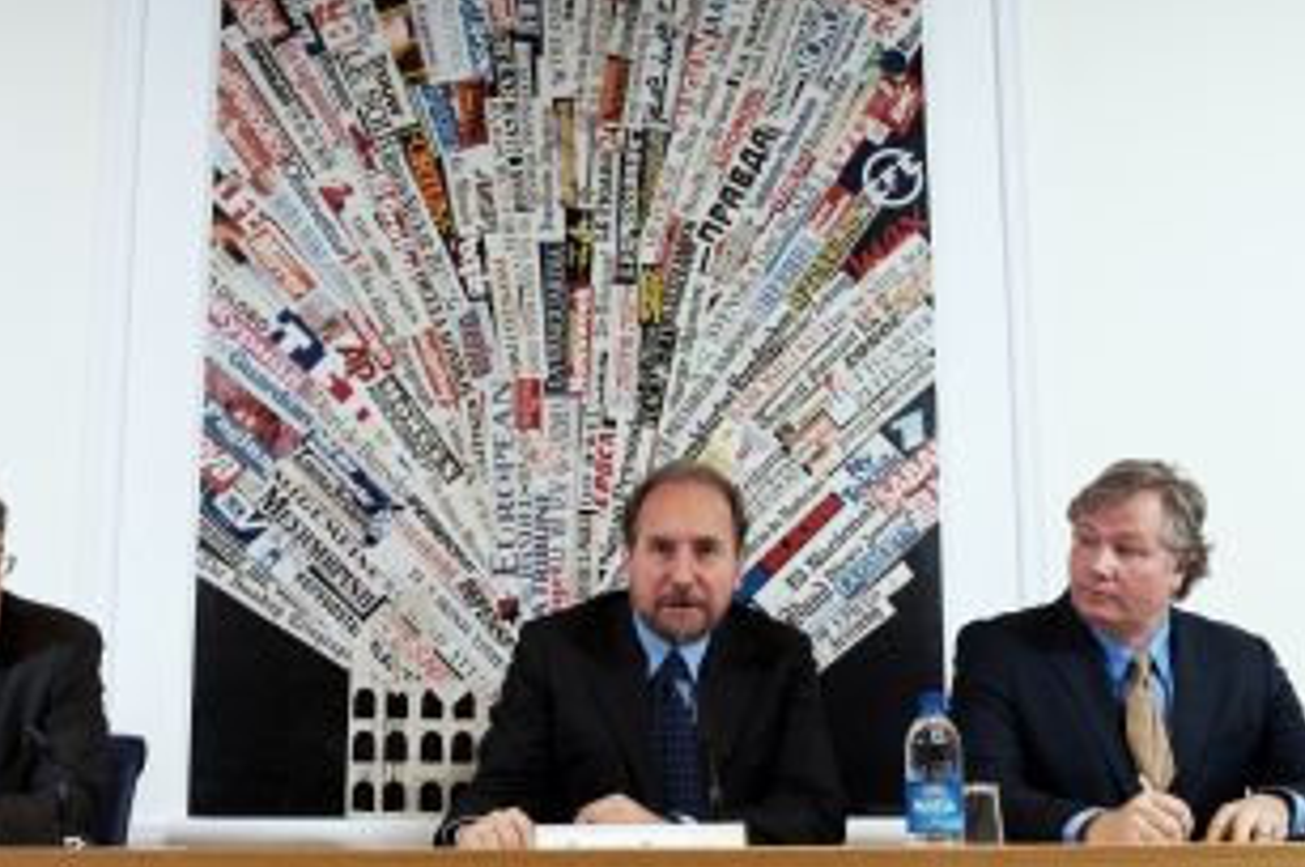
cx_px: 546
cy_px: 378
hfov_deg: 41.8
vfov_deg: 28.6
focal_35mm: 47
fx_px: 1702
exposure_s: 1/60
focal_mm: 34
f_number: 5.6
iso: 1600
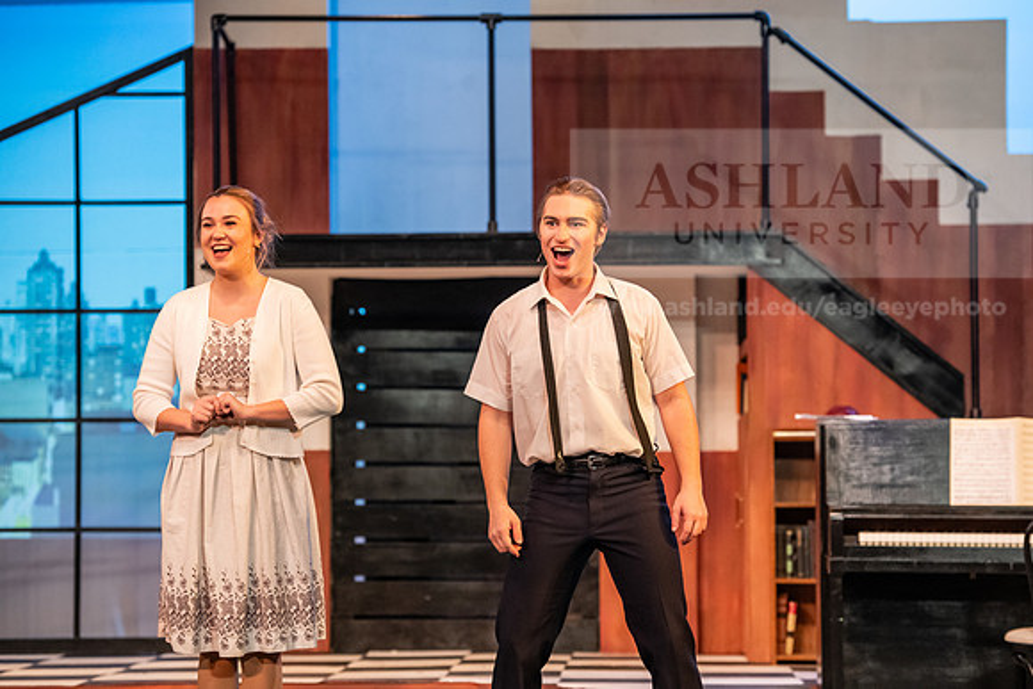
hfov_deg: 17.1
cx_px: 516
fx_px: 3444
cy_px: 344
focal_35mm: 120
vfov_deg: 11.4
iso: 2500
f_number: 3.5
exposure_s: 1/200
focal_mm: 120
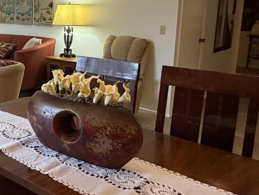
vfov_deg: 33.9
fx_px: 314
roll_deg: +0.1
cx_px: -5
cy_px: 58
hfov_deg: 39.1
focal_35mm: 42
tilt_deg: -9.3
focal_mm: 2.22
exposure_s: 1/60
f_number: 2.2
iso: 320
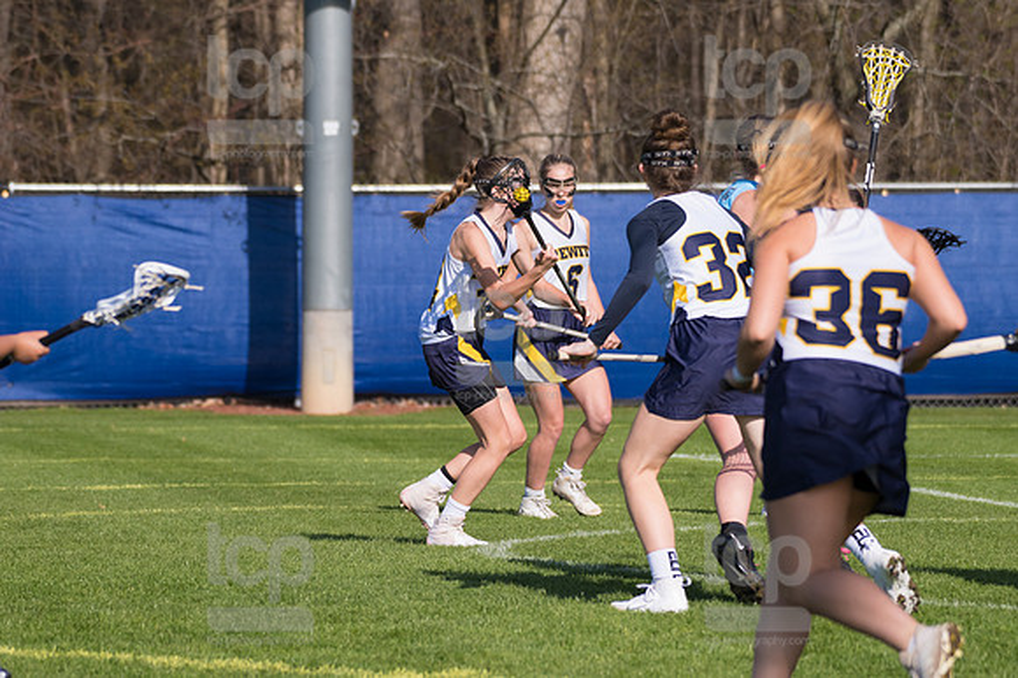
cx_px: 509
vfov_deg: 4.2
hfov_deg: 6.2
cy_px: 339
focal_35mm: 330
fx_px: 9326
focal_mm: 220
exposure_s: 1/2000
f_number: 5.6
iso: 320
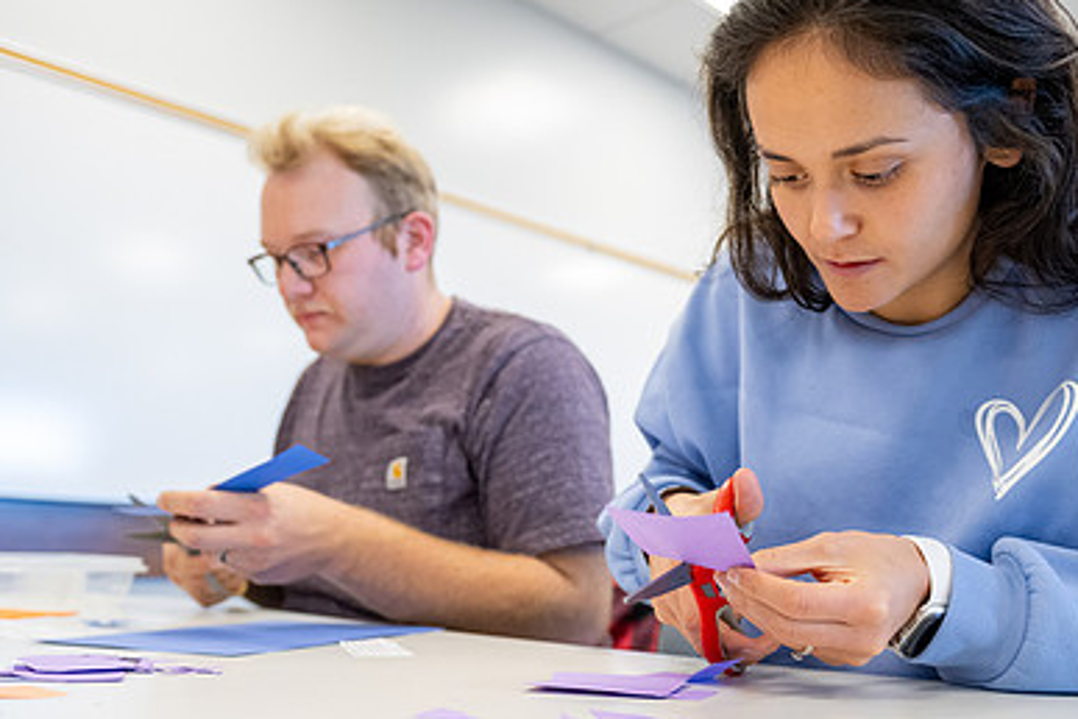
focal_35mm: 36
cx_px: 607
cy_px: 394
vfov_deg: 36.8
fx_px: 1078
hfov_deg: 53.0
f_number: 2.8
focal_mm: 24
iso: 1600
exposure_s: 1/250
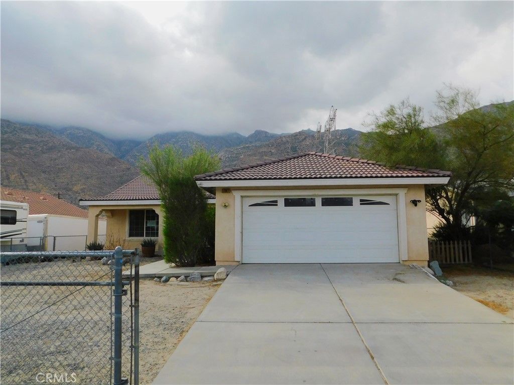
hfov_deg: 74.0
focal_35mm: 23
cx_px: 257
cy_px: 192
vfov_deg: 58.8
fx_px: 341
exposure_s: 1/500
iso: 125
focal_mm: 4
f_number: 6
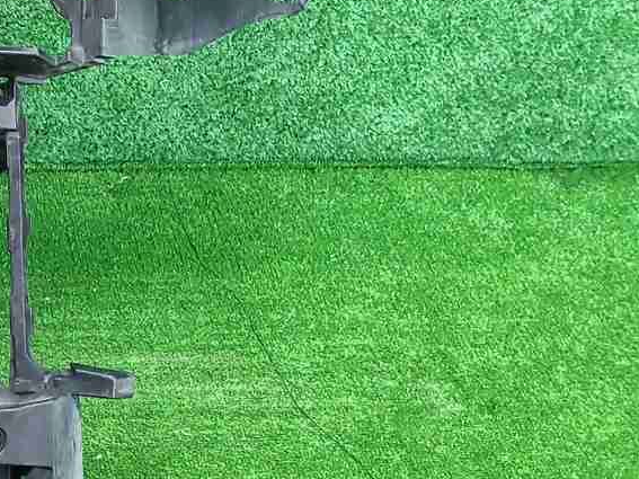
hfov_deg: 26.6
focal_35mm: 66
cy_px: 141
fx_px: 1218
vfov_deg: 22.1
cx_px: -98
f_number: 1.8
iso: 355
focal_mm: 5.4
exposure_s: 1/50
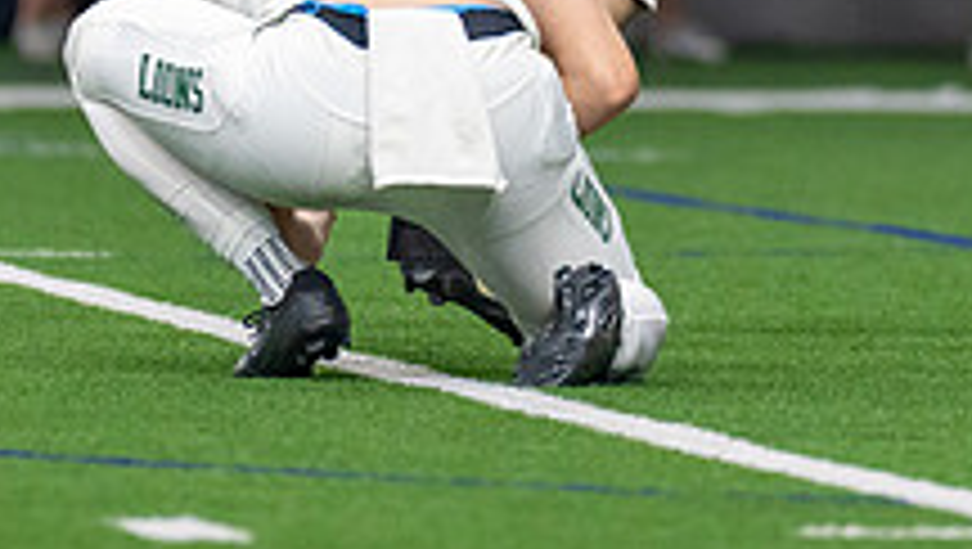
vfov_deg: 1.4
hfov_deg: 2.5
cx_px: 530
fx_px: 21929
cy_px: -427
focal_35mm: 850
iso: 2000
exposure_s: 1/1000
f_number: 2.8
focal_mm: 200
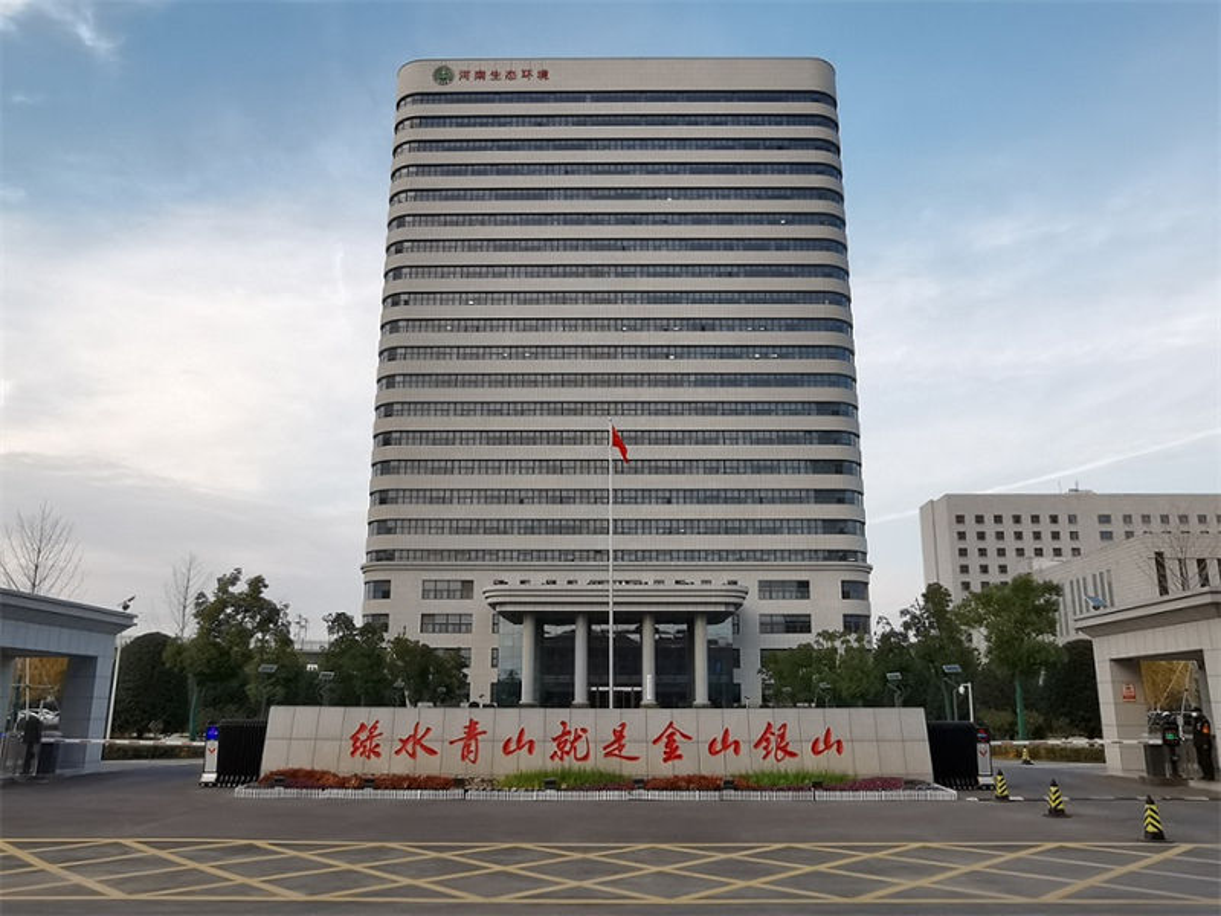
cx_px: 610
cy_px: 458
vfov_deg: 51.4
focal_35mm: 27
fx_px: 952
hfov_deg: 65.3
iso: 50
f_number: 2.2
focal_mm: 2.26
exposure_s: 1/162
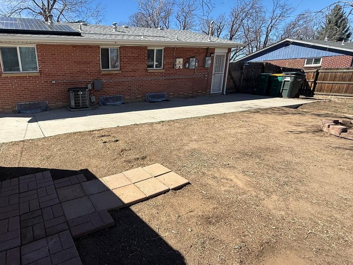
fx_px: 204
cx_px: 110
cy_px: 131
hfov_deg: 78.3
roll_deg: +1.5
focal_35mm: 20
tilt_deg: -15.9
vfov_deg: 66.0
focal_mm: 2.22
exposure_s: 1/1431
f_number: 2.2
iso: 50
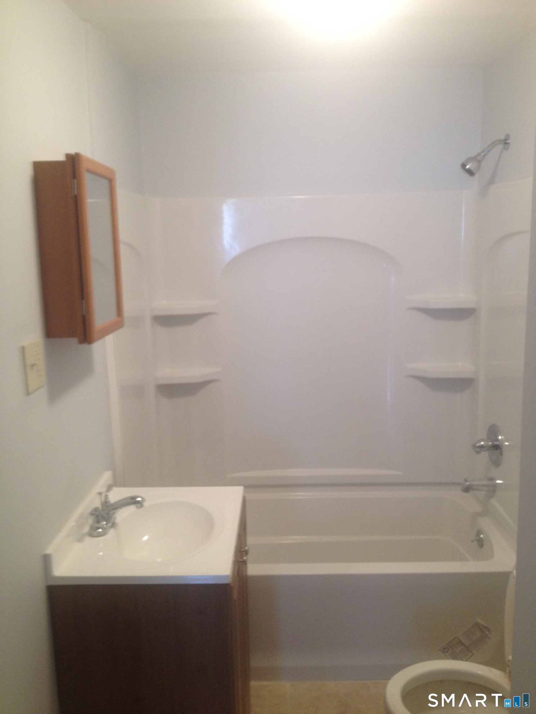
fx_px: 723
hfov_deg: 40.7
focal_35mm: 35
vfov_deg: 52.6
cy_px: 357
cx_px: 268
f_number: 2.4
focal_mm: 4.28
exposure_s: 1/20
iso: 80
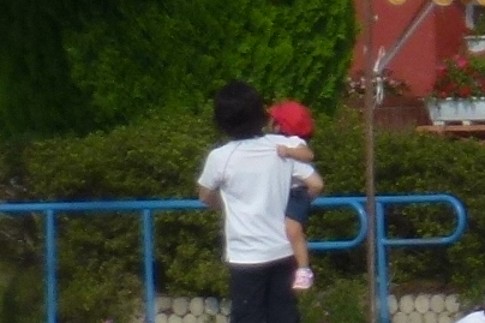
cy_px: 313
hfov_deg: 2.2
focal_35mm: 936
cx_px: 1433
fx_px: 12604
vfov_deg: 1.5
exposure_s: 1/500
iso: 100
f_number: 5.3
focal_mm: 25.5
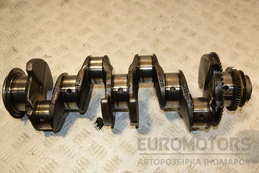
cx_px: 130
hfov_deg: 51.3
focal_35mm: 38
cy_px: 86
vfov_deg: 35.5
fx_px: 270
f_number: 7.1
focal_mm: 25
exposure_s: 1/200
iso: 800
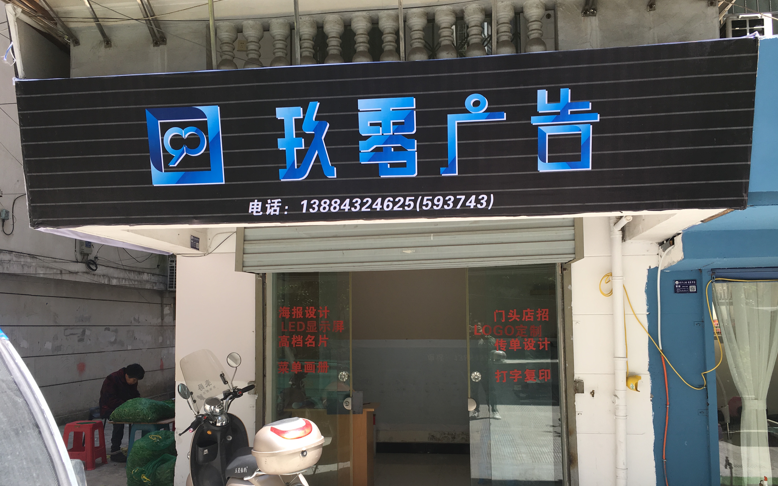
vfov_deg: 40.5
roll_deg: +1.1
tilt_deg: +3.6
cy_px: 286
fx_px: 657
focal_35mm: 31
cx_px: 390
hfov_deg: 61.2
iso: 25
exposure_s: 1/308
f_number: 2.2
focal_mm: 4.15
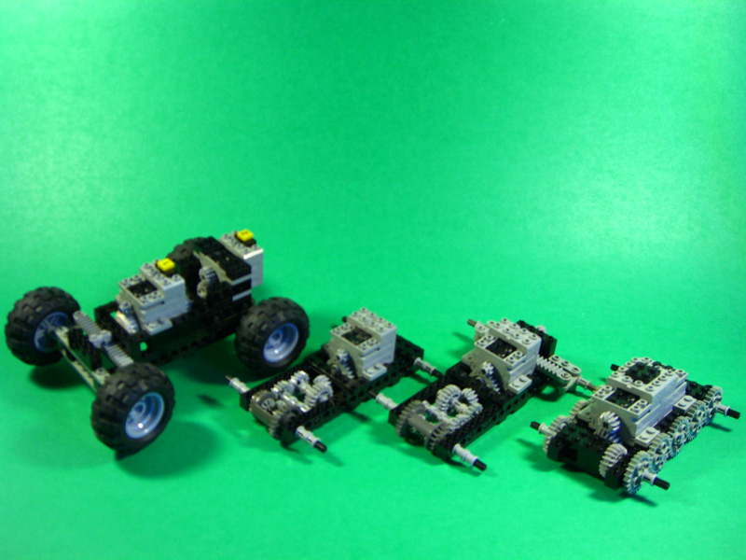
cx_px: 373
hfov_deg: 49.0
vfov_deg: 37.7
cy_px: 280
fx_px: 819
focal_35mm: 38
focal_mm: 7.9
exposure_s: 1/60
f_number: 2.8
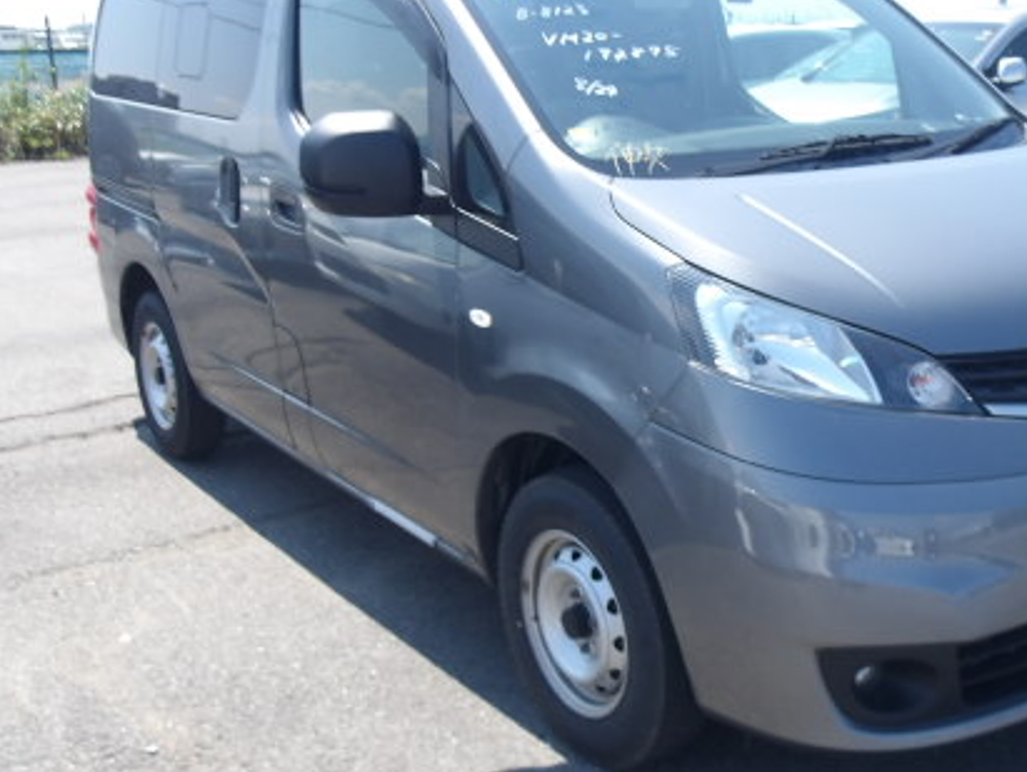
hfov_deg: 44.0
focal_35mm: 42
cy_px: 367
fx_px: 1247
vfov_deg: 34.4
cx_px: 695
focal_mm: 4.9
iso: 130
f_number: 10.4
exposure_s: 1/60
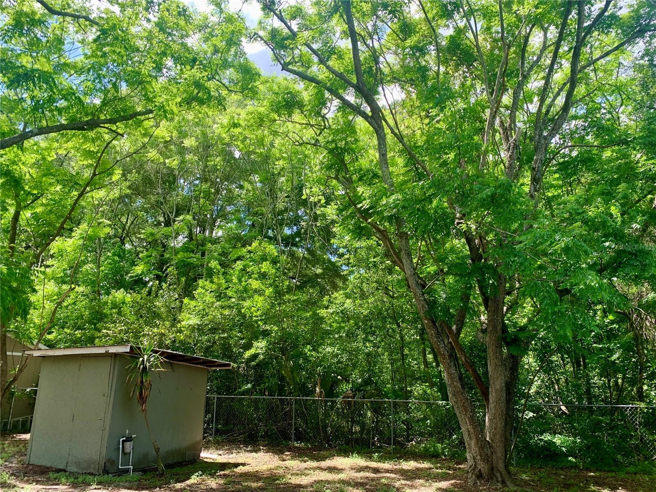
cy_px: 246
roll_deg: -0.5
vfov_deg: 53.1
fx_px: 493
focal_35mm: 26
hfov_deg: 67.3
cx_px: 328
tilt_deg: +16.2
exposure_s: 1/463
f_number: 1.8
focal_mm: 4.25
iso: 25
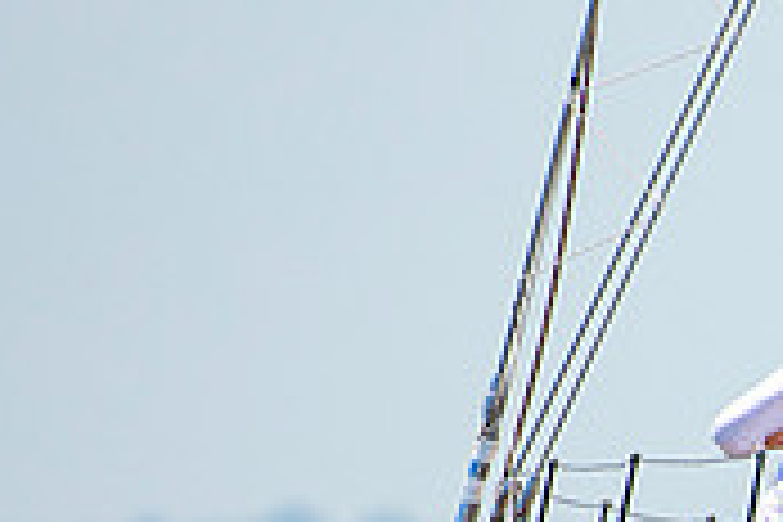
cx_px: 1228
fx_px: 45737
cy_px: 691
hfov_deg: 1.0
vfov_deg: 0.7
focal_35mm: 2103
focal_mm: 400
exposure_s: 1/3200
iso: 400
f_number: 5
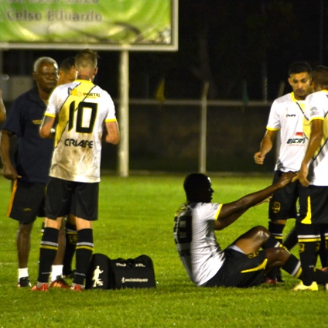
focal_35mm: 577
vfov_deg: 3.0
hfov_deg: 3.0
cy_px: 164
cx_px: 176
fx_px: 6186
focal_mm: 300
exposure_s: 1/60
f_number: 5.6
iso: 1600
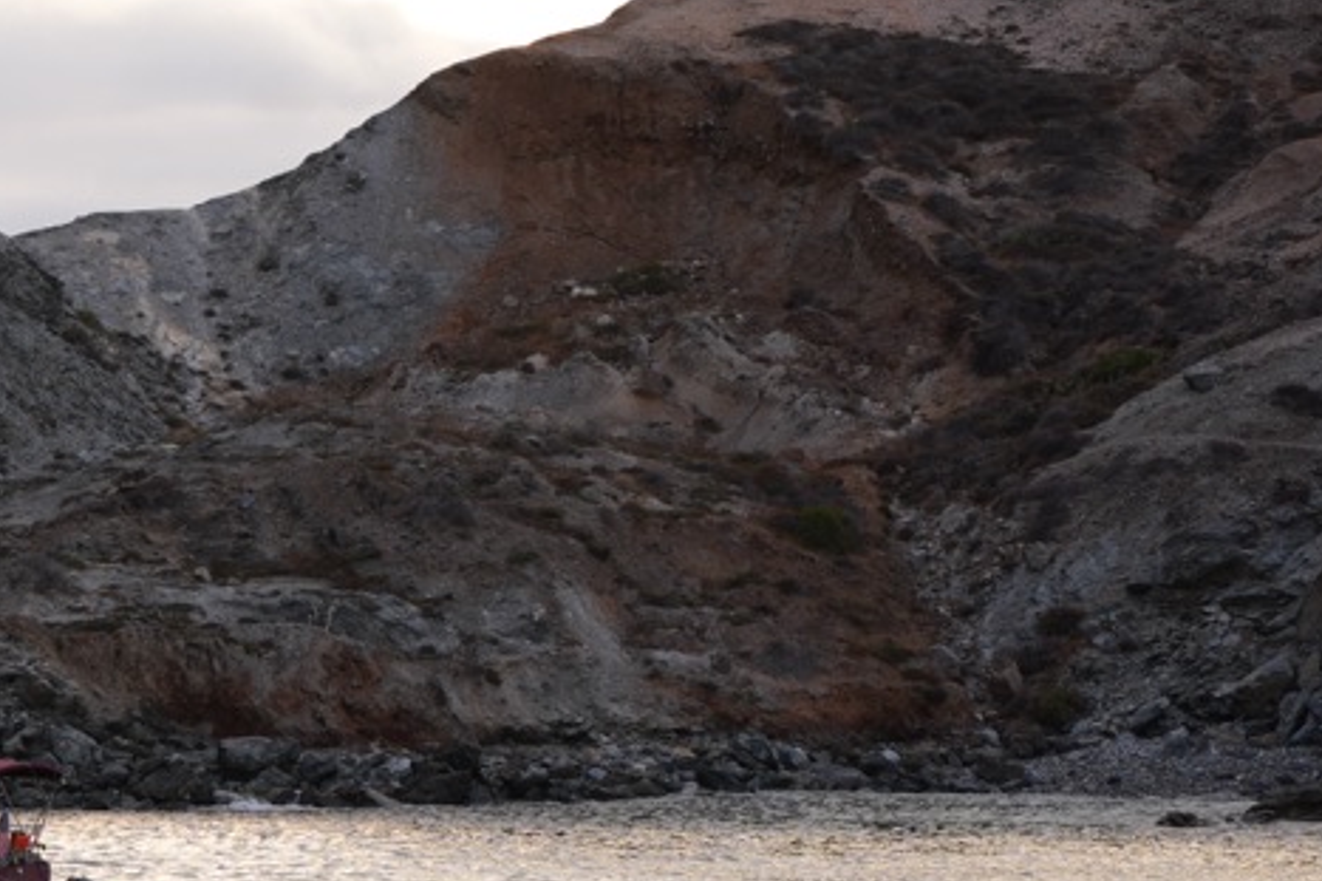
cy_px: 734
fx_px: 9434
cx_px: -221
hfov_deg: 7.9
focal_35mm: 257
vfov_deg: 5.3
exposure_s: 1/30
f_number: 4.5
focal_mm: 100
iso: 100
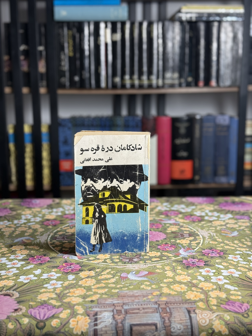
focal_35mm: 48
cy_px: 168
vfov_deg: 39.7
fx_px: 466
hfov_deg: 30.3
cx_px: 126
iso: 100
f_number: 1.78
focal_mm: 6.76
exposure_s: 1/100
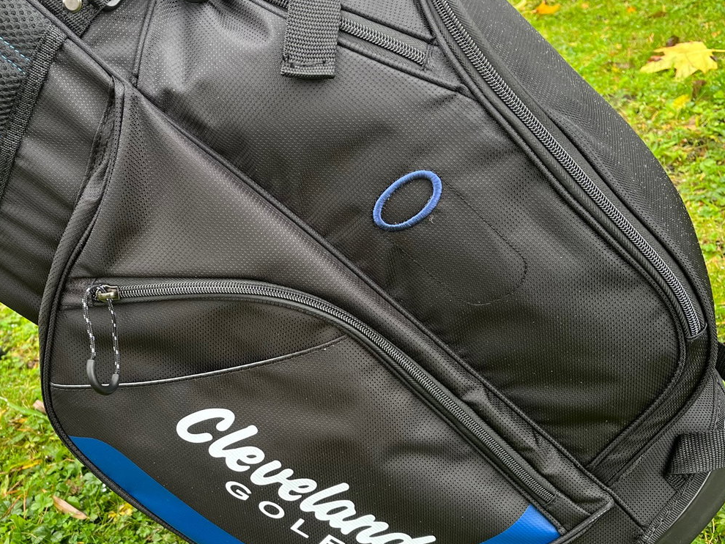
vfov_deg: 34.2
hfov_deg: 44.3
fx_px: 880
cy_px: 335
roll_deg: +9.8
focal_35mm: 42
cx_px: 256
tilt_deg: -37.2
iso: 125
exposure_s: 1/121
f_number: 1.6
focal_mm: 5.1
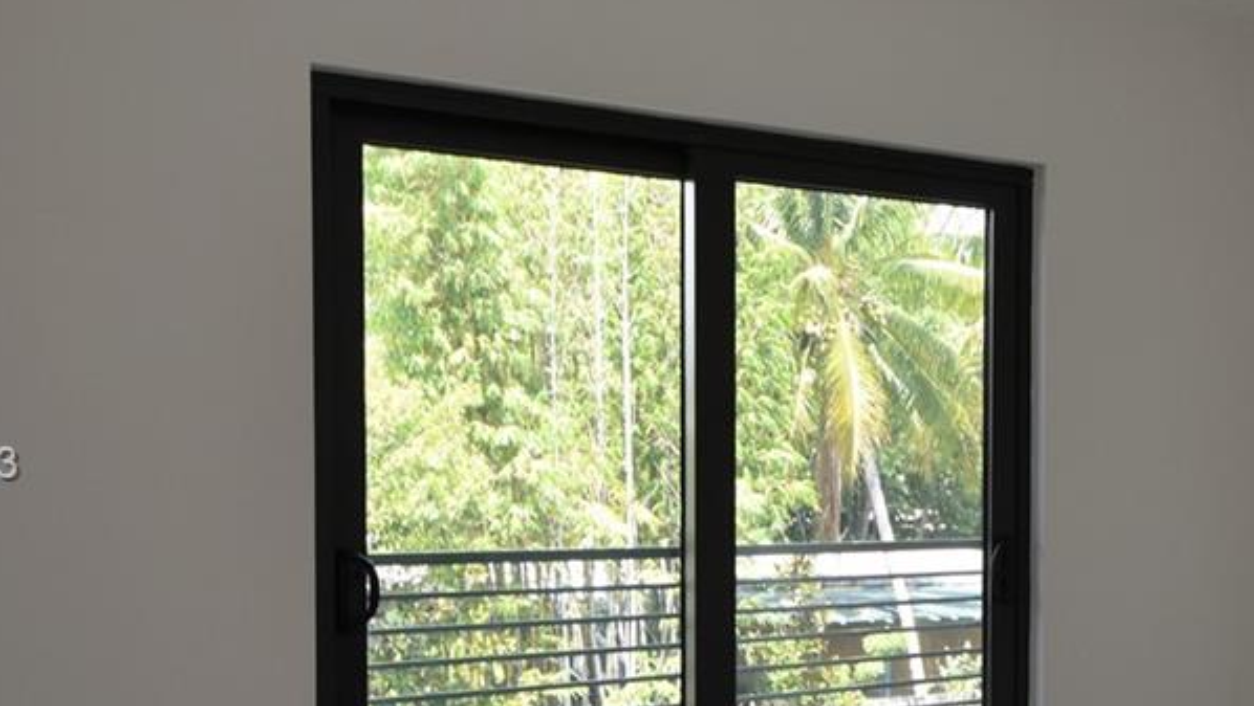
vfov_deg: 28.2
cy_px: 467
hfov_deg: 45.6
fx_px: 1397
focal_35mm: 42
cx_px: 1025
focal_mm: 10
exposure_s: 1/100
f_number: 5
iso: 200
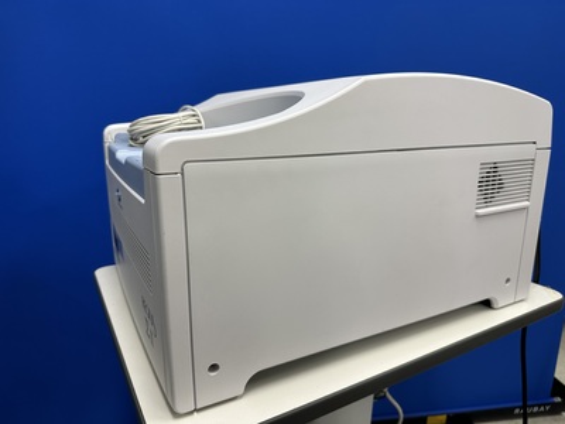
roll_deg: -0.1
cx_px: 282
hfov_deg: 71.6
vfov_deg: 56.8
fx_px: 392
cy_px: 212
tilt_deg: -13.3
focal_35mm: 24
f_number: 1.78
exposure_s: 1/120
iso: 125
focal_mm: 6.86
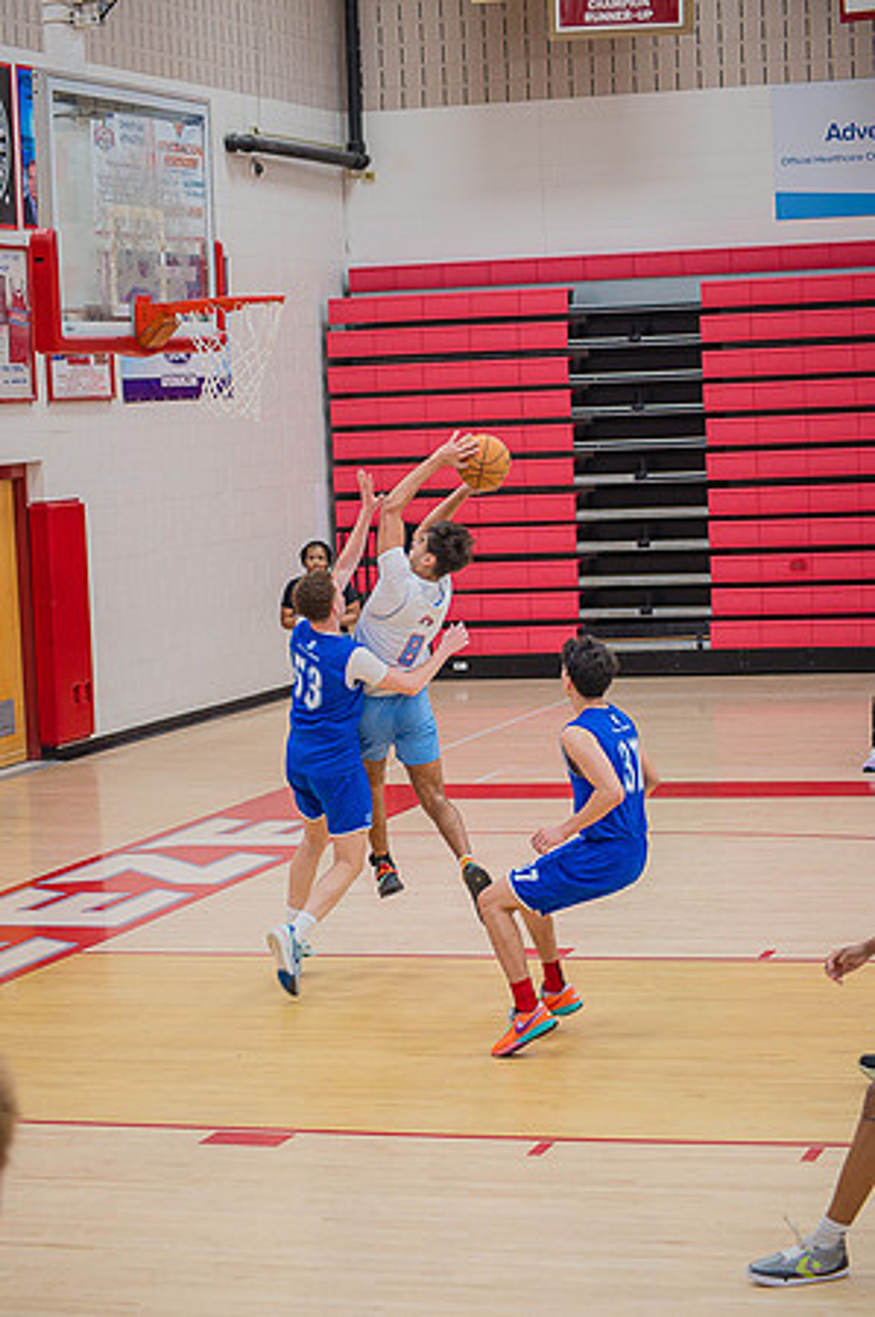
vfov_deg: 22.6
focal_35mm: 90
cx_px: 438
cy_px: 658
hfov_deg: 15.2
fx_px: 3289
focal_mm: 90
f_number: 4.5
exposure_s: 1/250
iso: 1000
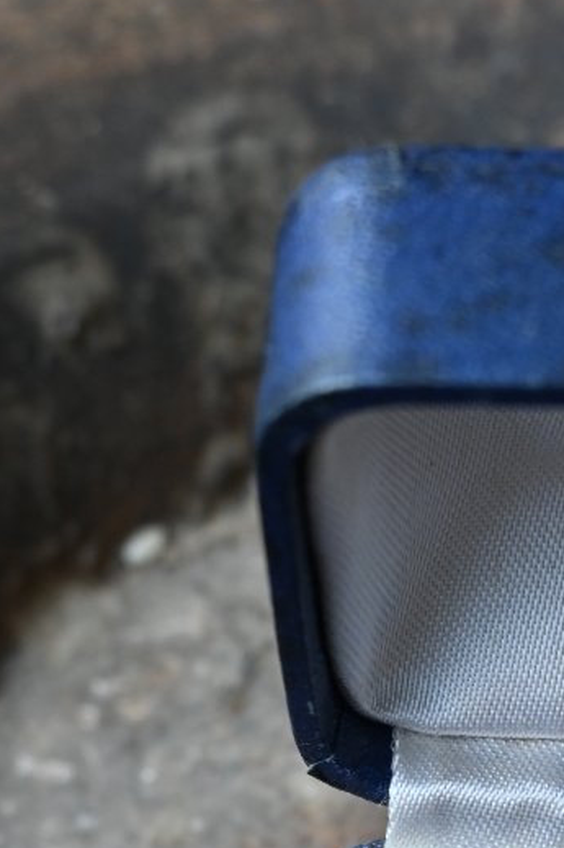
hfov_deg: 13.1
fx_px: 2412
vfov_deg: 19.2
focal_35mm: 103
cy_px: 910
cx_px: 595
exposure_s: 1/50
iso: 560
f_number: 6.3
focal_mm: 29.5
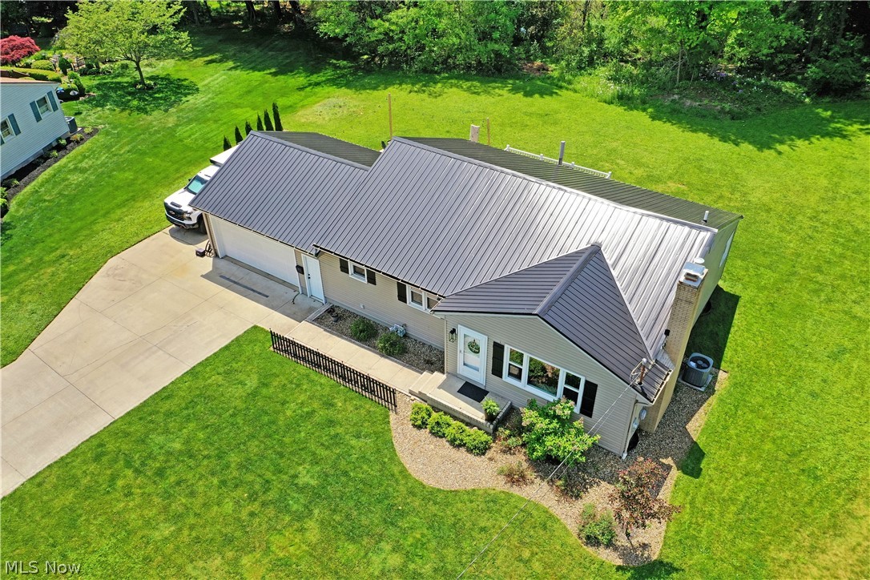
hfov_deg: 65.5
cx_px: 435
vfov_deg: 46.4
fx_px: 677
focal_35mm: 28
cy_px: 290
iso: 100
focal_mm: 10.26
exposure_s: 1/400
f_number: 5.6
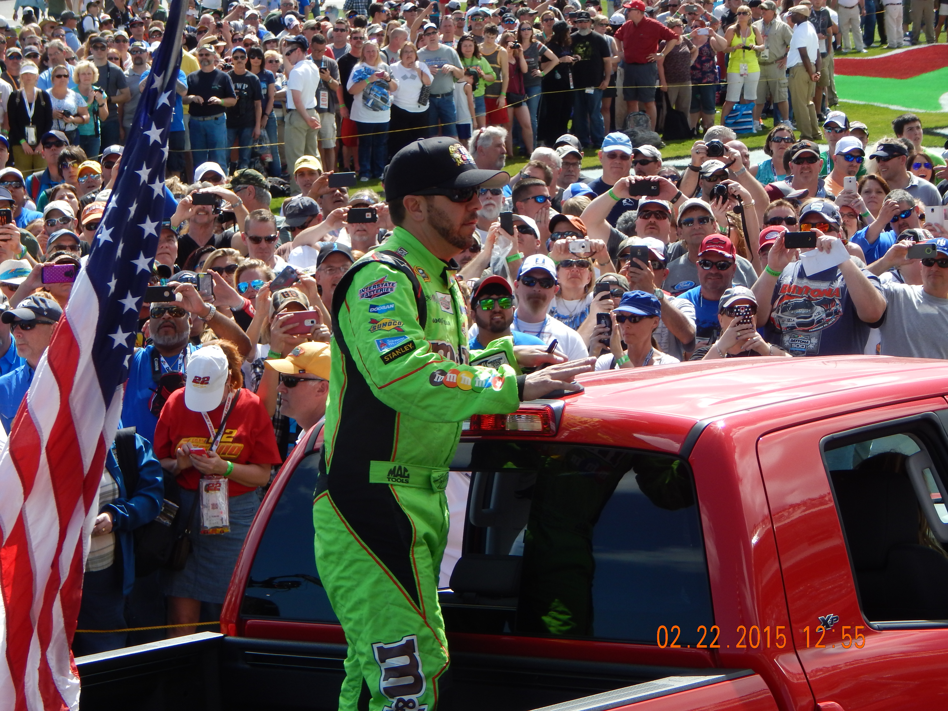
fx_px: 3588
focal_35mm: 131
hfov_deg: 15.1
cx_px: 474
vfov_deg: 11.3
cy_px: 356
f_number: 4.8
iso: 125
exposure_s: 1/500
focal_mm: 23.4
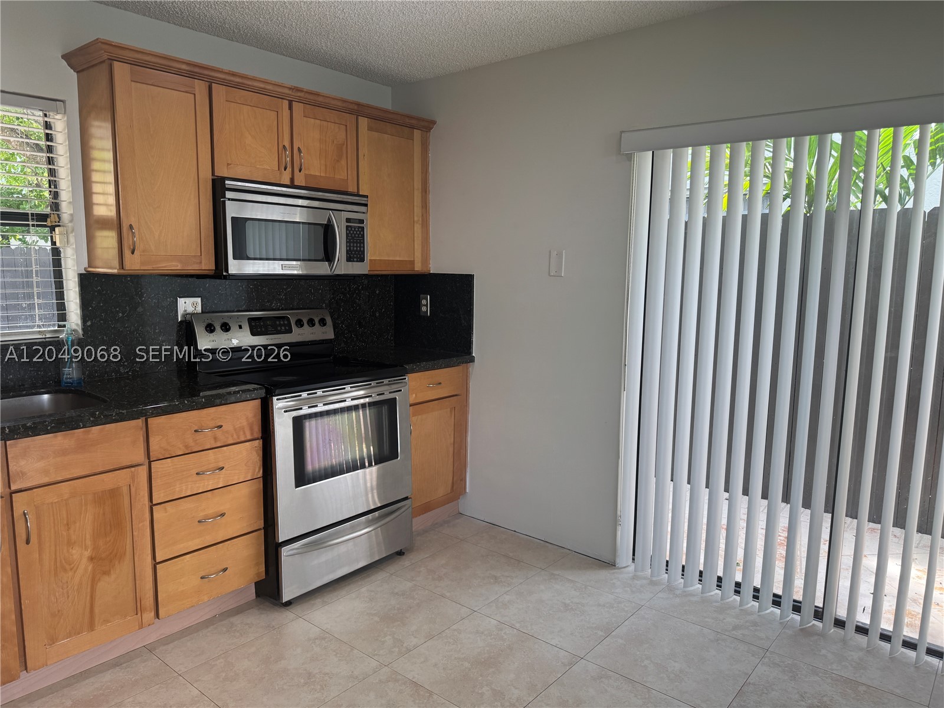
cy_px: 354
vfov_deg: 56.8
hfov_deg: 71.6
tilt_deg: -8.2
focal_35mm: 24
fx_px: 654
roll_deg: -0.4
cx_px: 472
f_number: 1.78
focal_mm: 6.76
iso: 64
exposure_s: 1/112
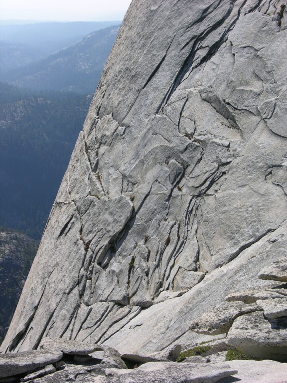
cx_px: 144
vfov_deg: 29.4
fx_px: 730
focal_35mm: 66
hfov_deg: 22.3
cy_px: 192
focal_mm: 16.8
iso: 50
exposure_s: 1/327
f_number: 5.8
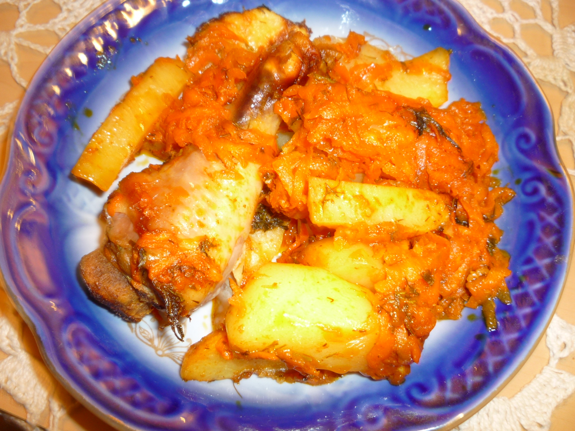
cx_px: 288
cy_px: 216
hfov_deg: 60.0
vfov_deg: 46.8
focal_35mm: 30
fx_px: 498
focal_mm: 5.2
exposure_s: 1/8
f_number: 3.3
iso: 100
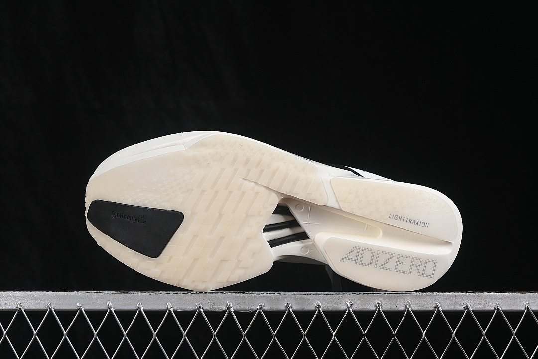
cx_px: 269
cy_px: 180
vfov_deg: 18.2
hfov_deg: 27.0
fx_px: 1121
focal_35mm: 75
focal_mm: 50
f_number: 8
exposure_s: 1/80
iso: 160
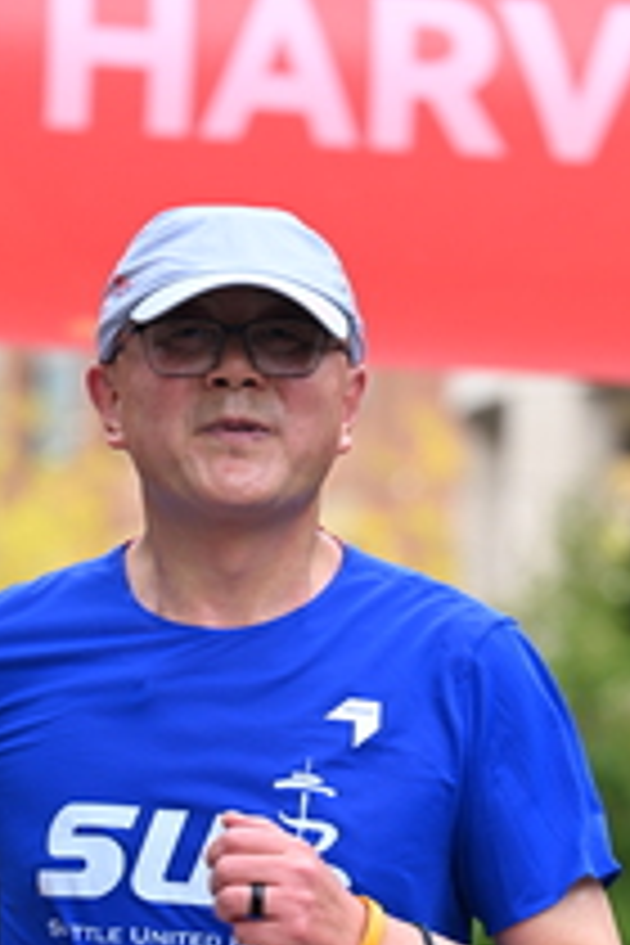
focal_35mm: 223
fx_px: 5853
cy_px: 828
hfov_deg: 6.2
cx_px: 367
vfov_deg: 9.2
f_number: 2.8
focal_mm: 85
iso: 640
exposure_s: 1/2000
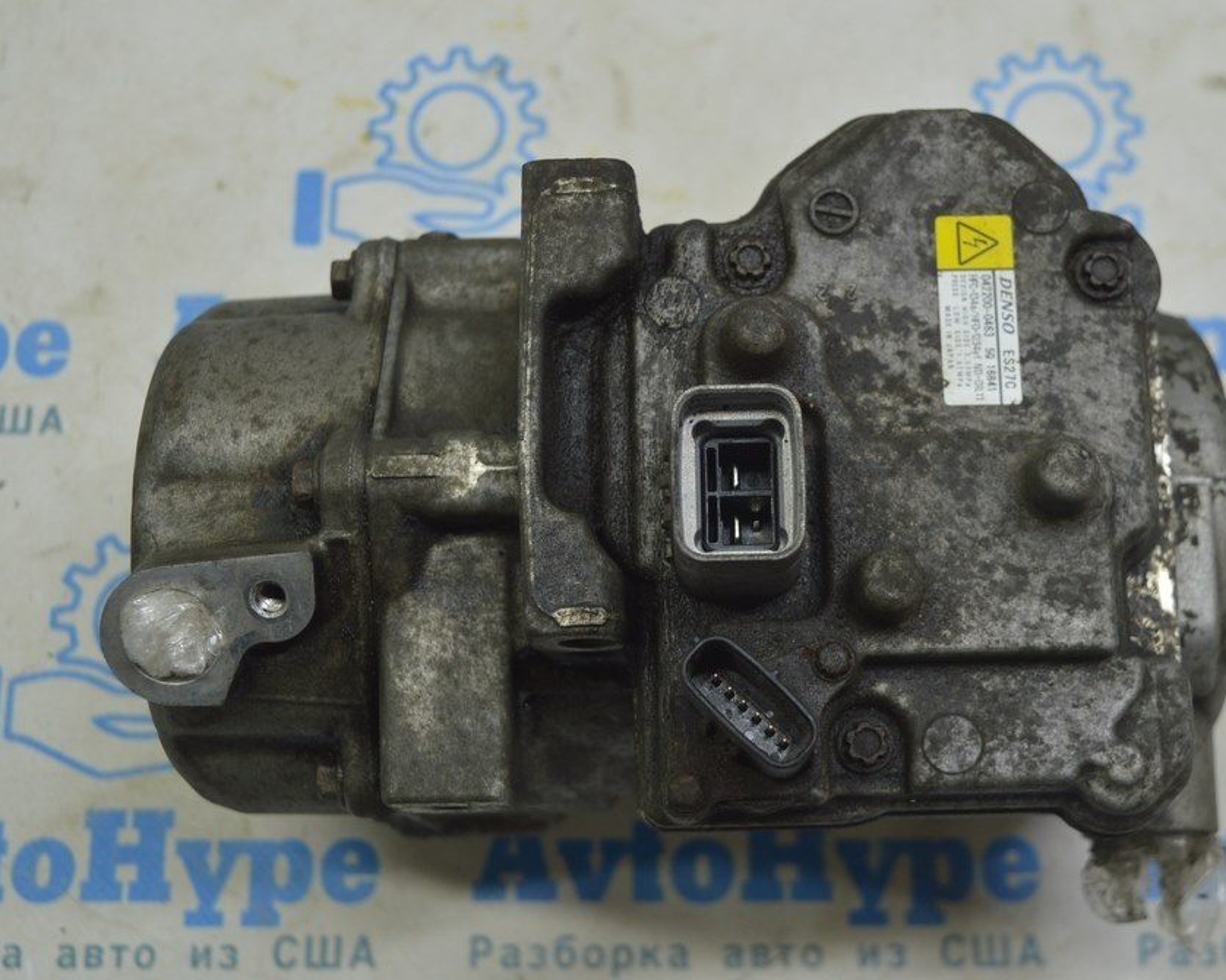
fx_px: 1995
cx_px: 692
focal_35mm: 55
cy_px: 483
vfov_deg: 27.6
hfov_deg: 34.1
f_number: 5.6
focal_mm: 32
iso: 400
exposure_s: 1/40
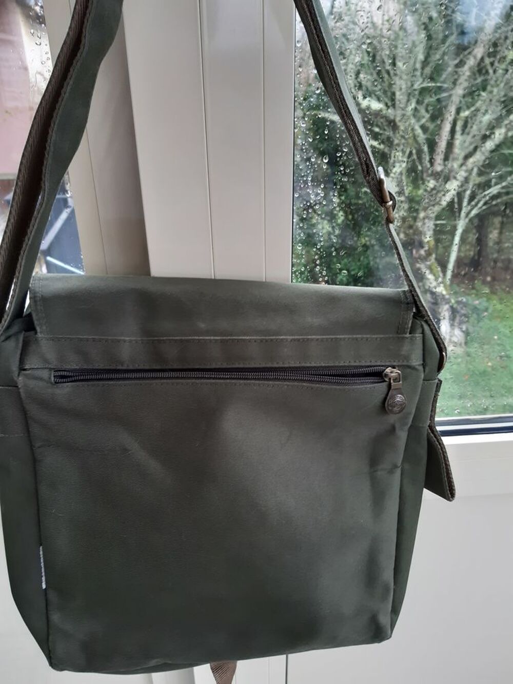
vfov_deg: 67.3
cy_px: 342
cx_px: 256
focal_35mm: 26
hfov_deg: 53.1
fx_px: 514
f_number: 1.7
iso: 100
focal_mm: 3.92
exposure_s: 1/60
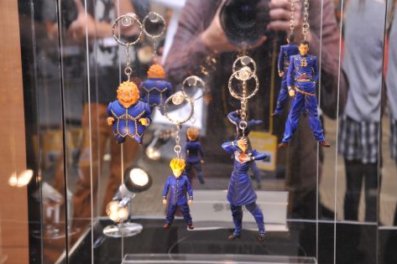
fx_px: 783
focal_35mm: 71
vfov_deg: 19.2
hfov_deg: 28.5
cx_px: 197
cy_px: 132
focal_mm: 70
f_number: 10
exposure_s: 1/100
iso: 1600
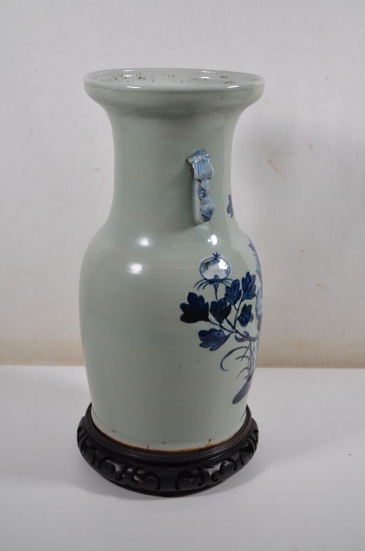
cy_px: 276
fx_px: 802
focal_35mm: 52
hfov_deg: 25.6
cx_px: 182
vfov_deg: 37.9
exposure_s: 1/80
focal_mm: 35
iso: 100
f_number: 5
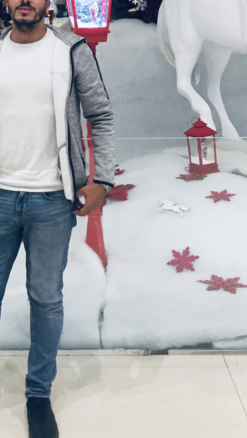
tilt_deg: -0.5
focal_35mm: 68
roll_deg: +0.7
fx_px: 792
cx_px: 53
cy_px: 18
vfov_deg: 29.3
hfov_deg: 17.6
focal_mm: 4.15
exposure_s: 1/17
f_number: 2.2
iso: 80
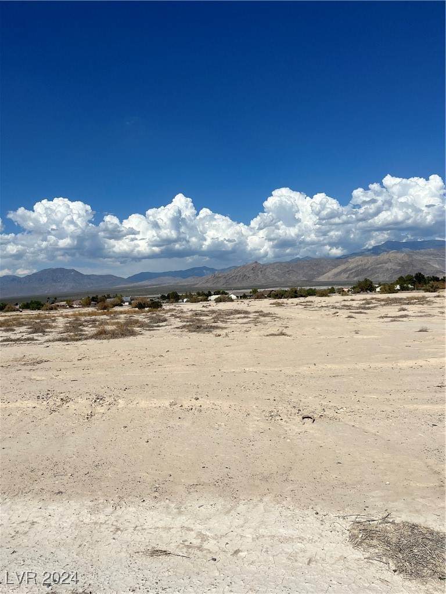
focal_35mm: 26
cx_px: 223
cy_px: 297
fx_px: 447
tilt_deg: +0.6
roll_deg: +3.5
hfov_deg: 53.1
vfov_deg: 67.3
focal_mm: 5.1
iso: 50
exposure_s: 1/10870
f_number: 1.6
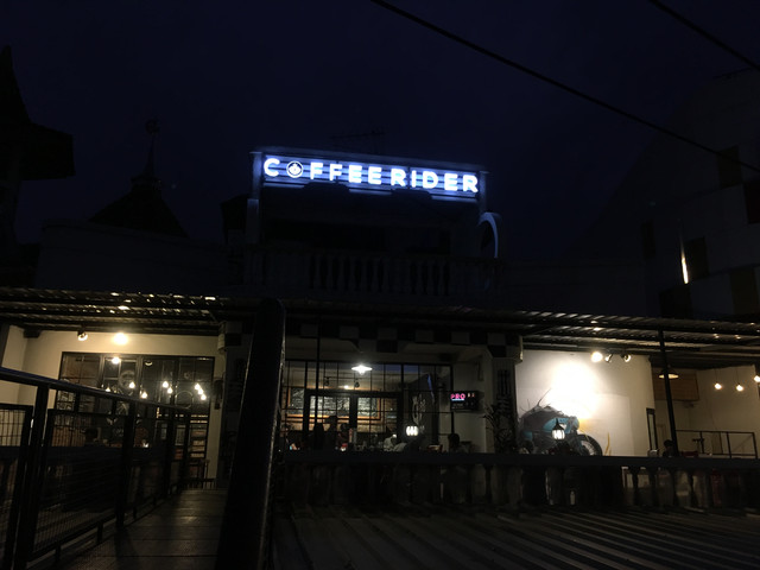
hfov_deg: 61.7
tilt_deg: +16.3
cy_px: 285
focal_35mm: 29
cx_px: 380
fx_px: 637
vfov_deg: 48.2
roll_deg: +0.7
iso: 125
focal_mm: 4.15
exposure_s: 1/33
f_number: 2.2
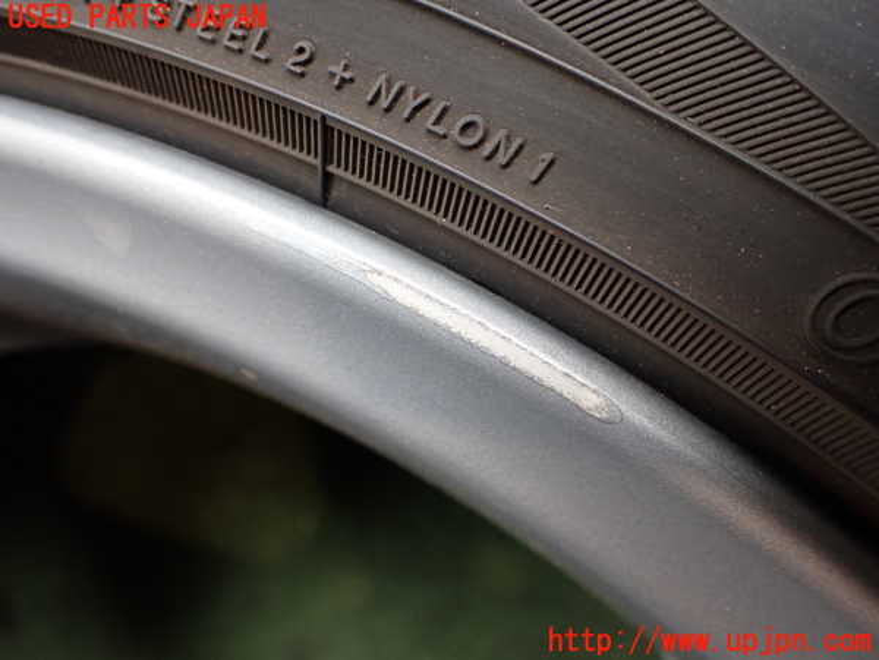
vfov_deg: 46.8
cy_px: 330
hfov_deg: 60.0
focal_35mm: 30
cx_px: 440
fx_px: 762
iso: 250
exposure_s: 1/125
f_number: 2.3
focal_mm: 5.4
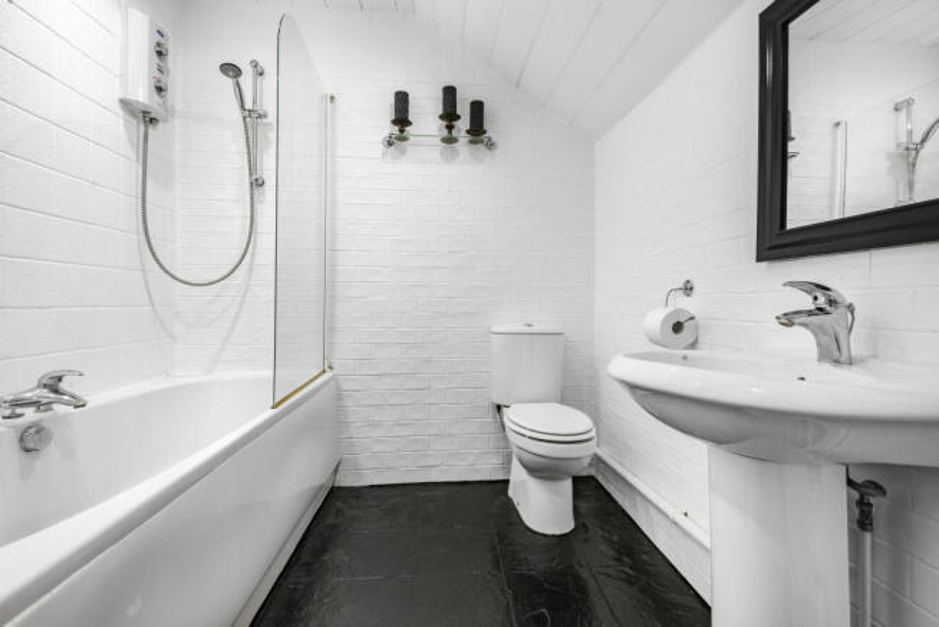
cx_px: 470
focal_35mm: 16
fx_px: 418
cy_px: 314
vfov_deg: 73.8
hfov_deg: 96.7
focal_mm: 16
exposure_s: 1/4
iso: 250
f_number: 11
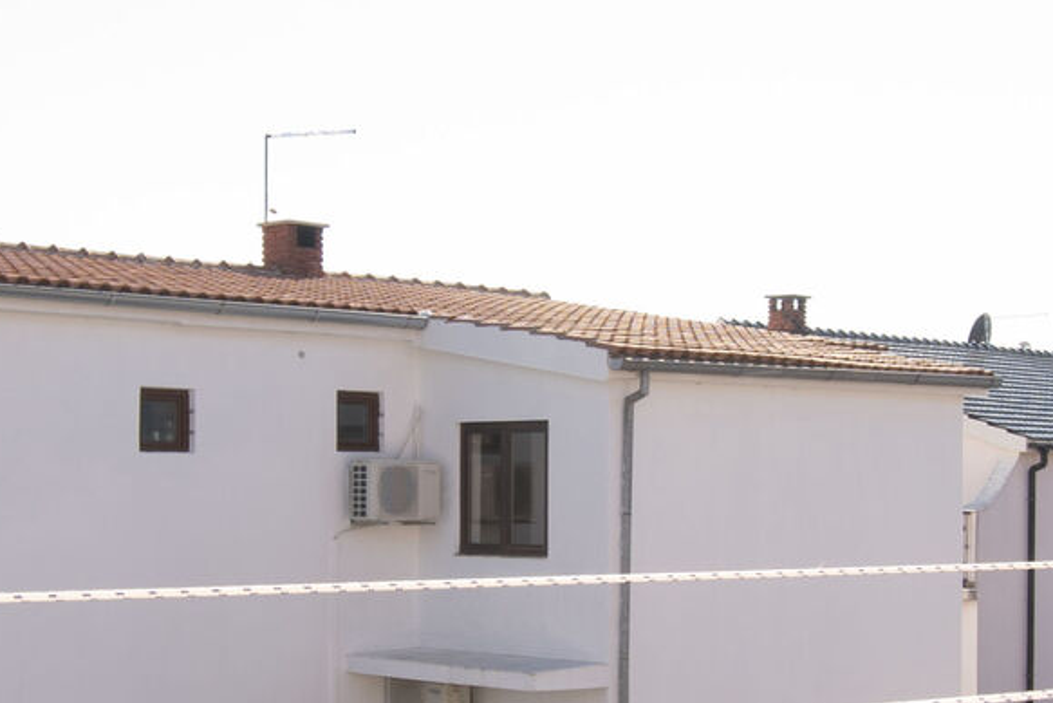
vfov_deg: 18.9
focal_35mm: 72
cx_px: 508
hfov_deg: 28.1
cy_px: 496
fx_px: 2106
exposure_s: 1/200
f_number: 5.6
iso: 100
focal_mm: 10
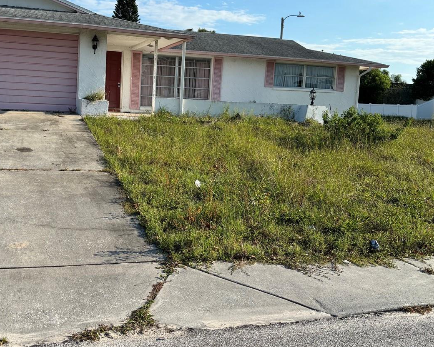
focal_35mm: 39
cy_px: 127
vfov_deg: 38.0
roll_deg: -3.0
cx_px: 163
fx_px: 501
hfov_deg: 46.4
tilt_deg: -2.7
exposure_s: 1/3413
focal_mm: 5.96
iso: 50
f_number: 1.6
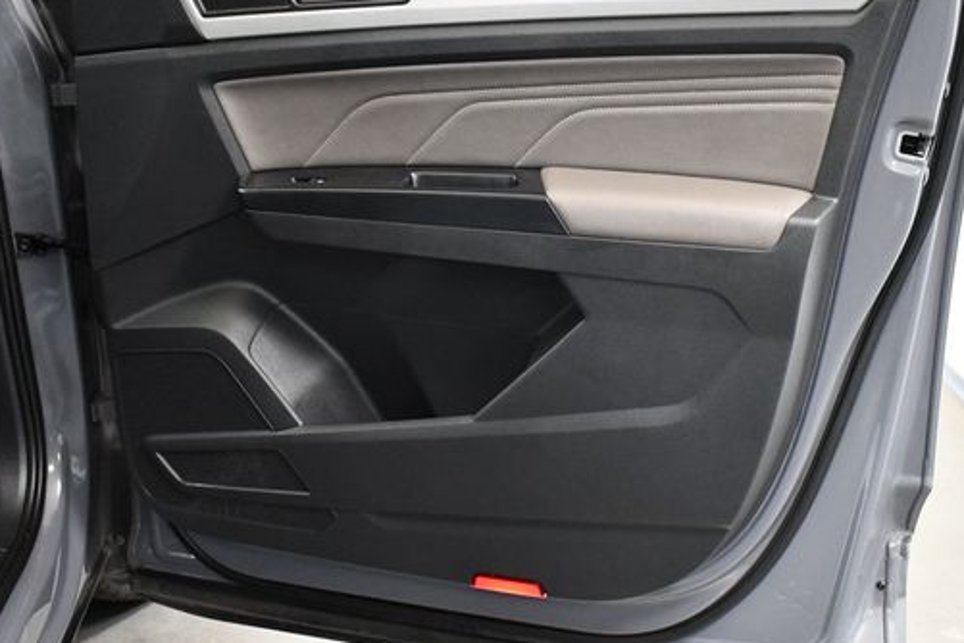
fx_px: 1232
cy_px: 325
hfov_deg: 42.7
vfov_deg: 29.2
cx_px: 541
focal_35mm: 46
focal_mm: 18
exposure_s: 1/80
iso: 3200
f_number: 3.5
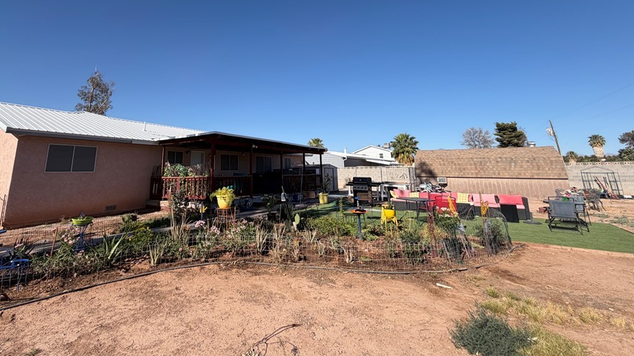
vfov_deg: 58.7
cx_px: 276
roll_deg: -1.0
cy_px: 102
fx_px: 303
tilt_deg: +15.2
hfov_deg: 92.2
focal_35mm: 18
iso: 20
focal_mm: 2.22
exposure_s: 1/942
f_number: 2.2
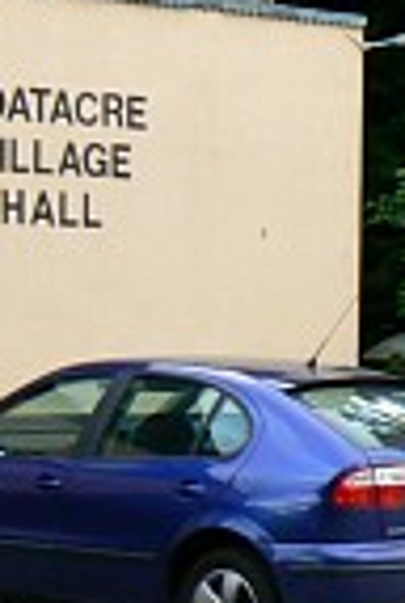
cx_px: 734
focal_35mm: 167
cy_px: 458
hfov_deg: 8.0
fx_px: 2804
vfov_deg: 12.2
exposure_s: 1/50
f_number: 2.8
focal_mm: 6
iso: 80
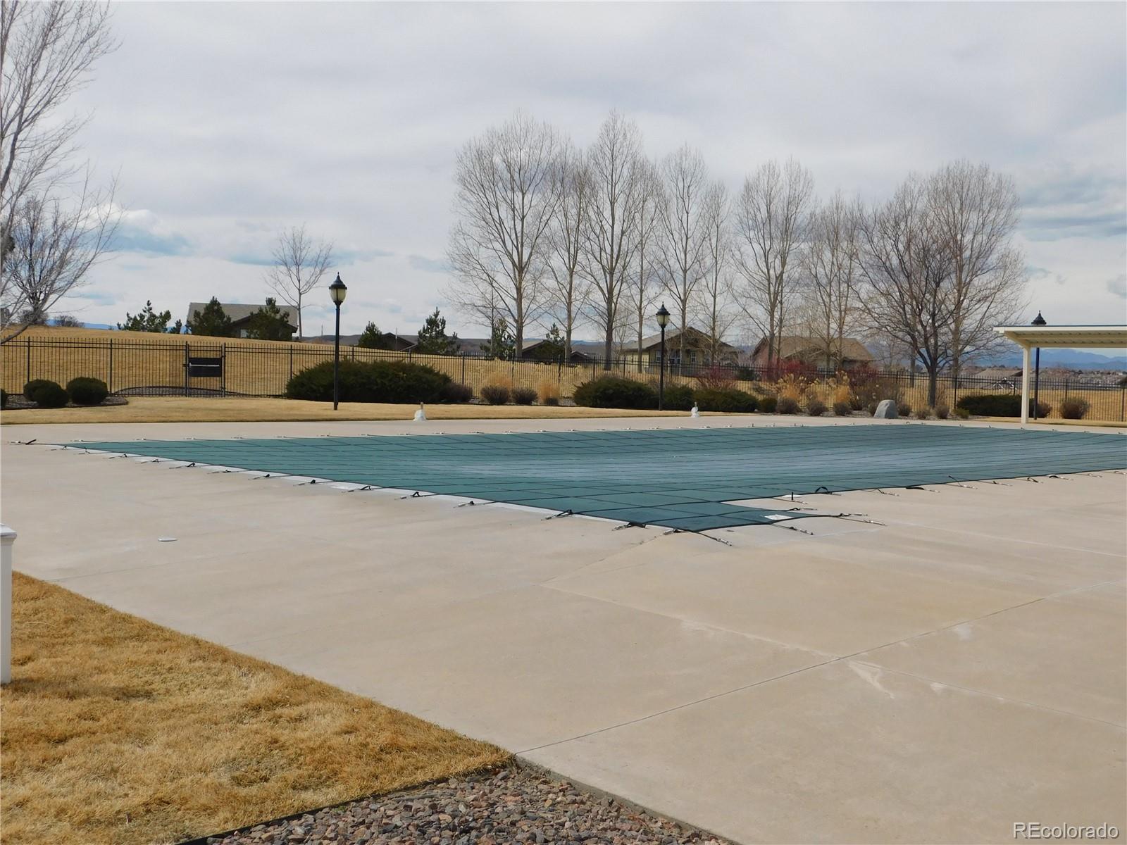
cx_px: 564
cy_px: 422
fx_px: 1302
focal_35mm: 40
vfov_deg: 36.0
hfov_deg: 46.8
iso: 125
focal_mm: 7.1
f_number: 7.2
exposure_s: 1/500
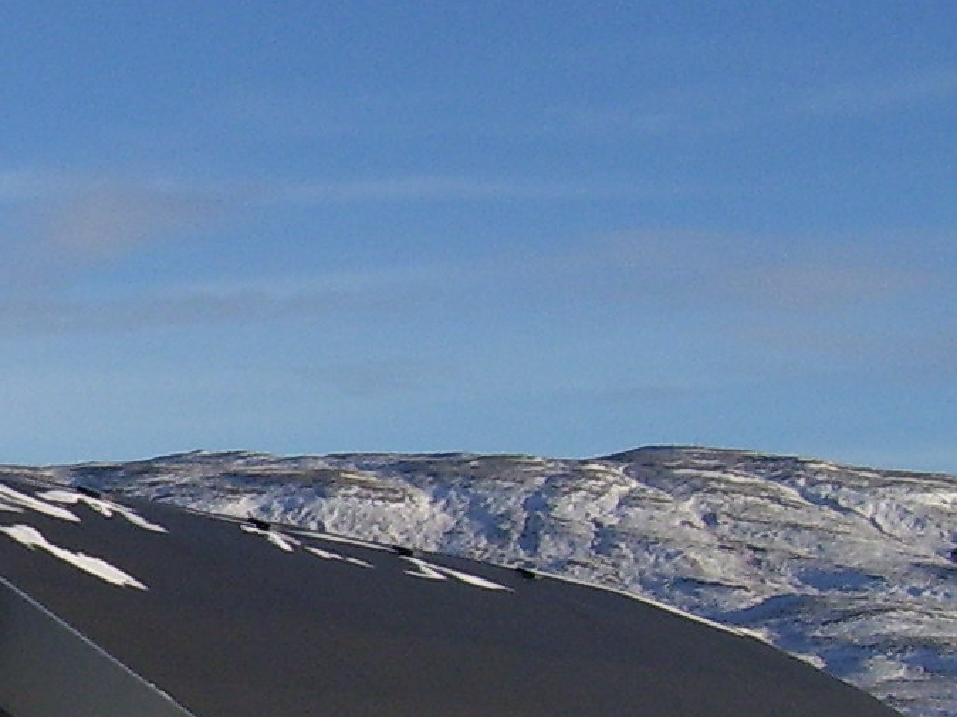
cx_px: -433
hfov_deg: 14.3
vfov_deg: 11.4
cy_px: 562
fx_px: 3593
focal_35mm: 130
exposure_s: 1/1000
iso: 80
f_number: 4.8
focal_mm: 5.6
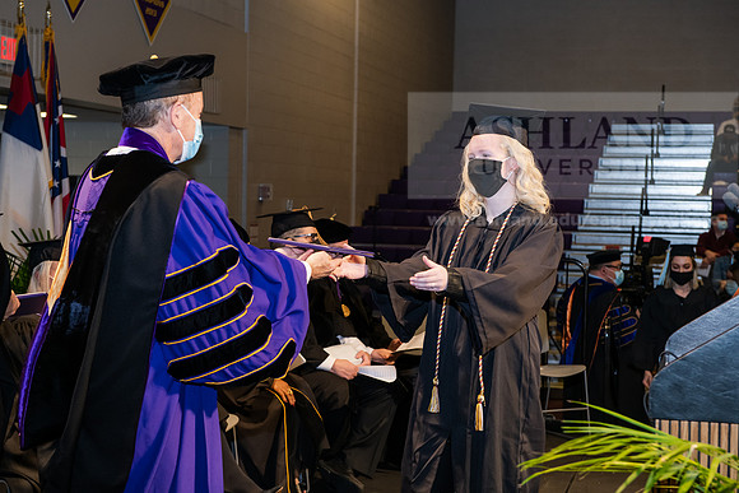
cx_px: 370
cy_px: 246
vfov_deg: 21.9
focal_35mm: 62
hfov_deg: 32.4
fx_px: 1273
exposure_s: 1/200
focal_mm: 62
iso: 1600
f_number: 6.3
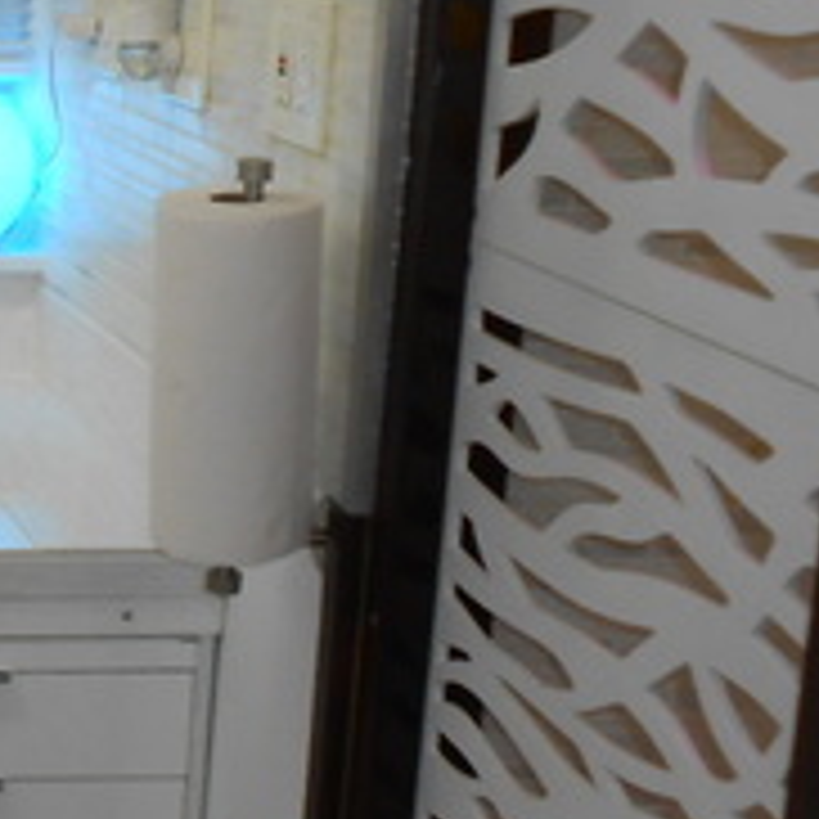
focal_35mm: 84
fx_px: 2248
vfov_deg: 20.6
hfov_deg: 17.2
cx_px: -628
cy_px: 346
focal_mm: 4.6
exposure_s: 1/30
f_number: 3.5
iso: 100
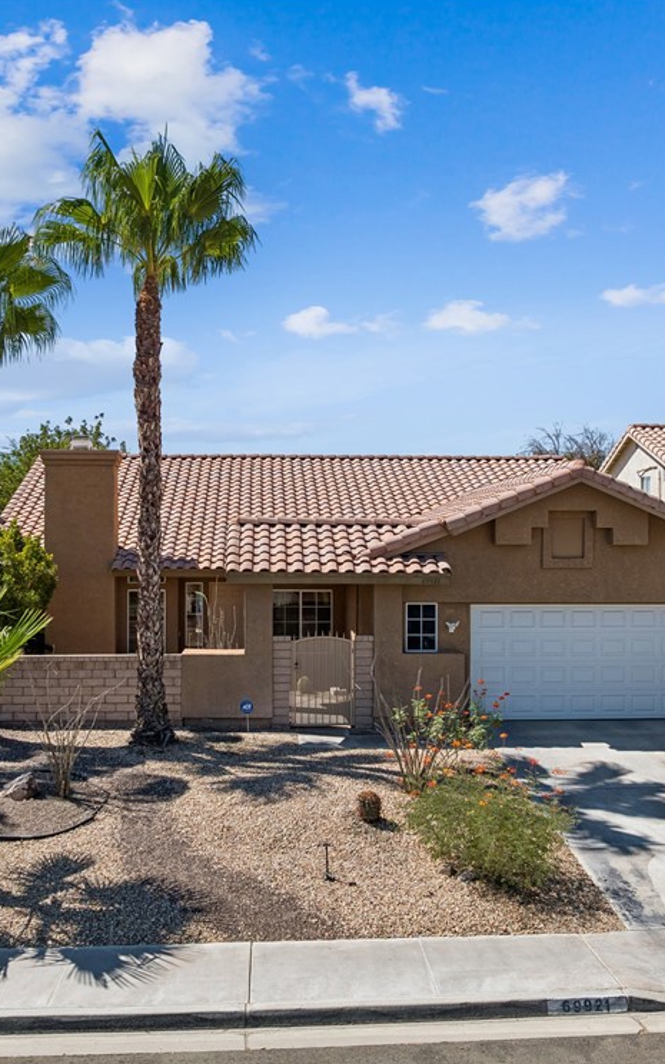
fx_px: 1015
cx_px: 306
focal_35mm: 35
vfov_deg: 55.3
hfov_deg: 36.3
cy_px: 541
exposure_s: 1/80
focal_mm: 12.3
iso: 100
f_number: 2.8
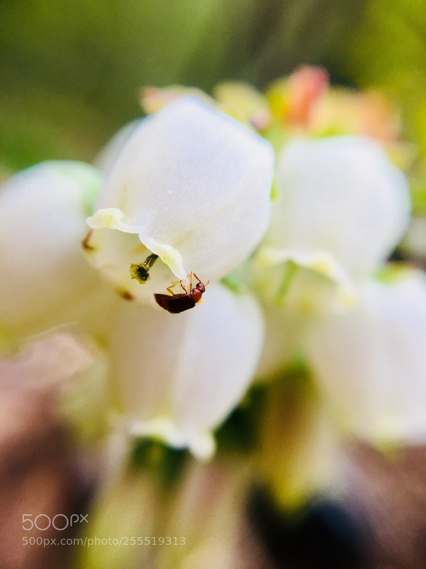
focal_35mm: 29
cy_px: 284
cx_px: 213
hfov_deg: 48.2
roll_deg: -16.6
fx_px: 476
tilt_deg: -11.0
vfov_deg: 61.7
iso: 40
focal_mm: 4.15
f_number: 2.2
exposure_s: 1/120
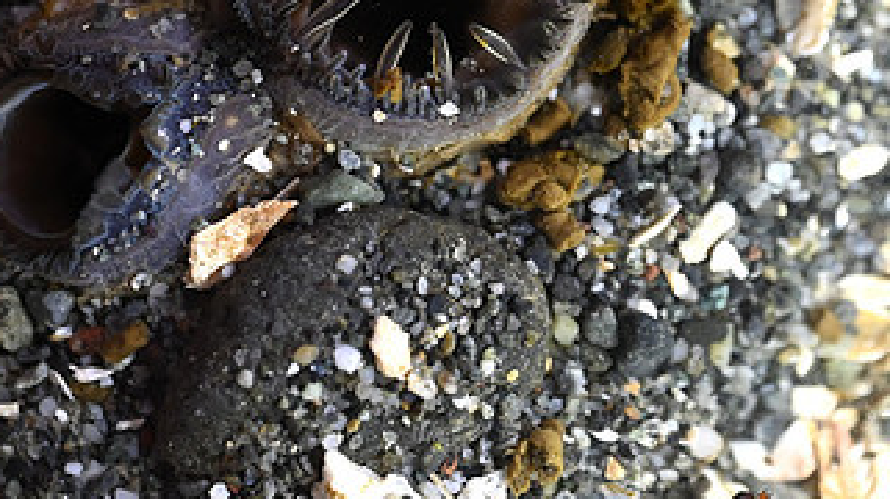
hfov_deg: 10.8
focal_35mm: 199
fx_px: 4693
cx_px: 496
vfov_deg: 6.1
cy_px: -29
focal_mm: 105
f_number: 3.2
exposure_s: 1/125
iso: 320
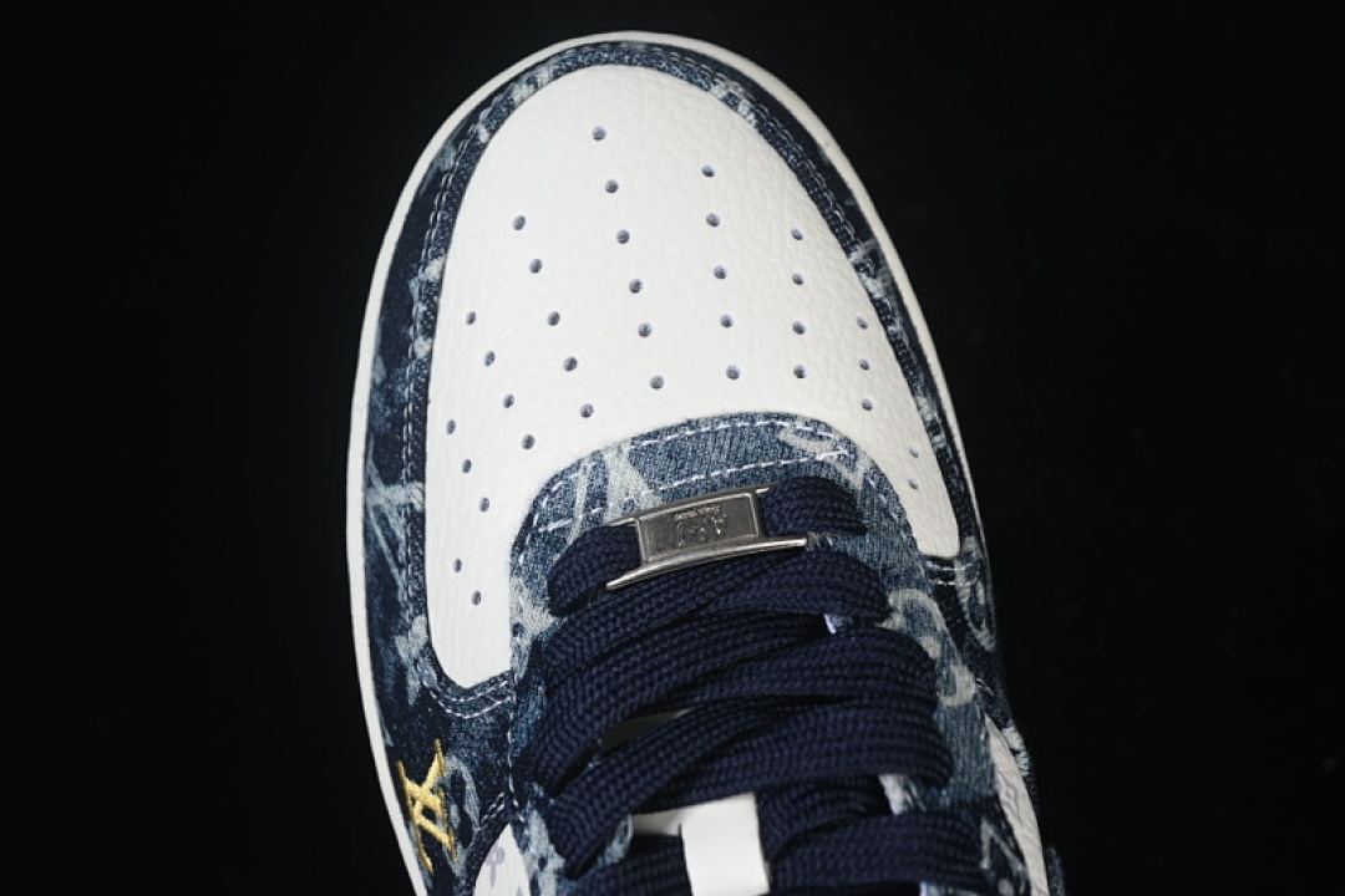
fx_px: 2802
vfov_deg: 18.2
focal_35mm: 75
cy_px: 448
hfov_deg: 27.0
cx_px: 672
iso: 160
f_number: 6.3
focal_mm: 50
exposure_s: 1/60
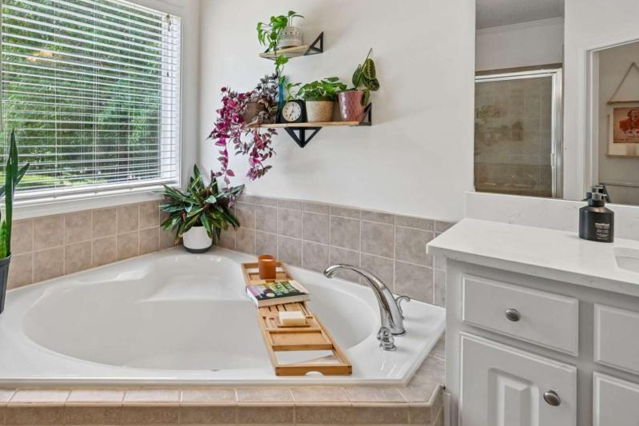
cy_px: 139
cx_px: 199
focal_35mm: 21
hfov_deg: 77.8
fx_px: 373
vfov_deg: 58.0
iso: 100
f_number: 8
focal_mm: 14
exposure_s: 1/25
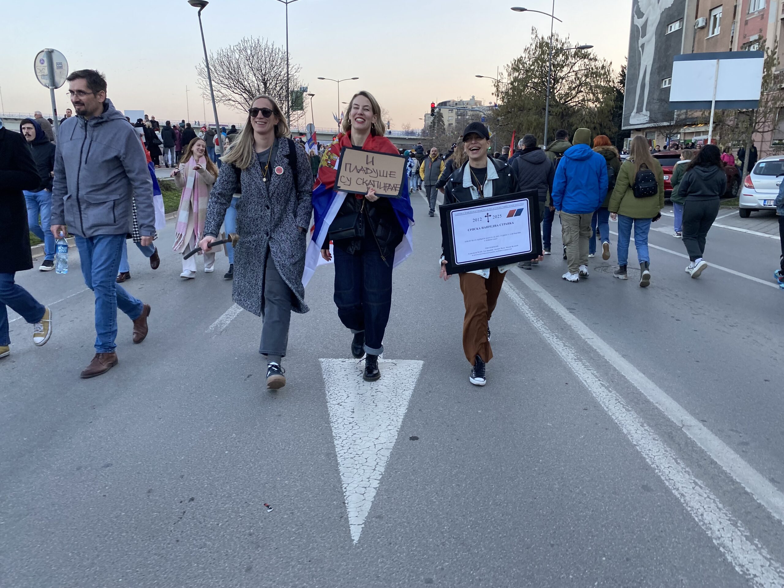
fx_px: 589
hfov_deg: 67.3
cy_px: 294
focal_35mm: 26
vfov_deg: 53.1
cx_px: 392
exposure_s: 1/122
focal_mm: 4.25
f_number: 1.8
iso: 50
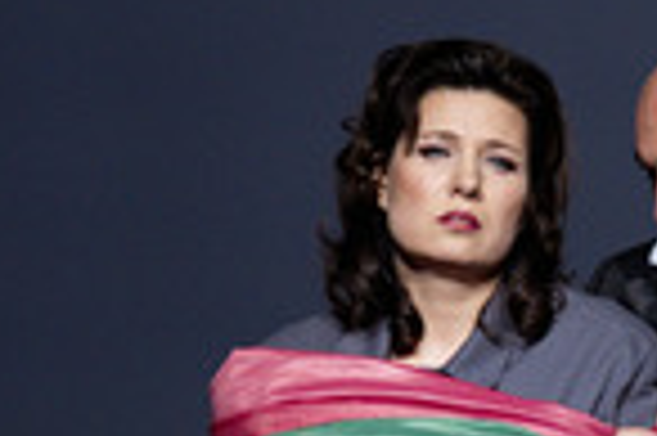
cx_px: 565
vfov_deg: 1.5
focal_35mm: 926
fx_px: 16880
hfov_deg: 2.2
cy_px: 580
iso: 1600
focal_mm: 300
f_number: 4
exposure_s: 1/500
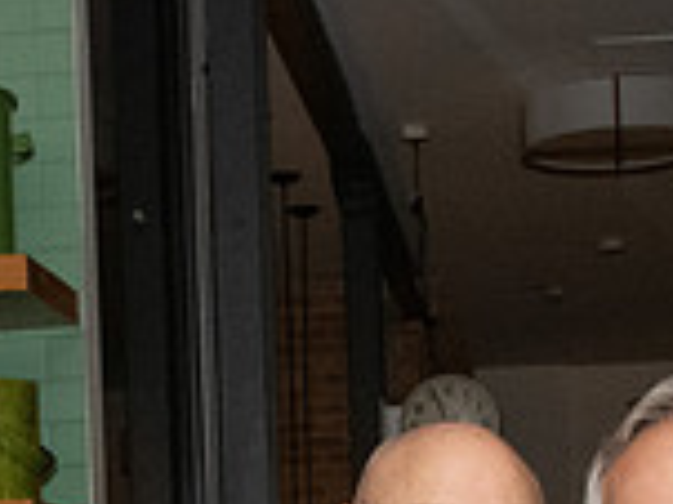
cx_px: 279
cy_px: 865
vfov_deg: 10.4
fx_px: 2623
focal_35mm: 135
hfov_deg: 14.6
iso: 5000
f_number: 11
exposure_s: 1/160
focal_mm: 22
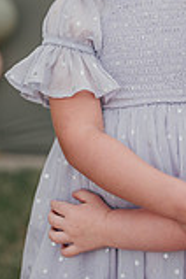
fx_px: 767
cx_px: 118
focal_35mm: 99
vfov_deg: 20.1
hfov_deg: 13.8
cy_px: 16
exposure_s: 1/1000
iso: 50
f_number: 1.8
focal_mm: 35
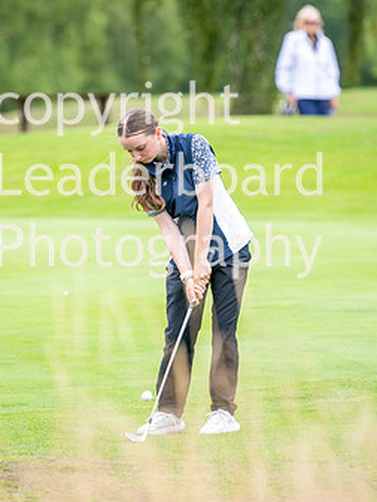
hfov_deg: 3.9
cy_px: 186
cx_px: 161
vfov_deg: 5.1
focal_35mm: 385
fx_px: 5587
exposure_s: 1/1000
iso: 400
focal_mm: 300
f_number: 5
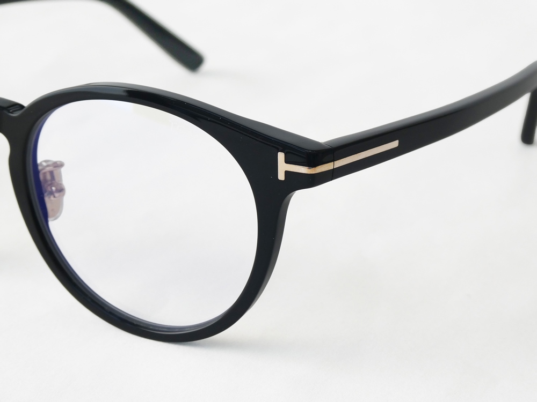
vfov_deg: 16.4
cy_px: 201
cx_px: 268
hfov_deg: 21.8
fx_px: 1396
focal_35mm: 90
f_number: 4.9
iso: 80
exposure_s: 1/320
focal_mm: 16.1
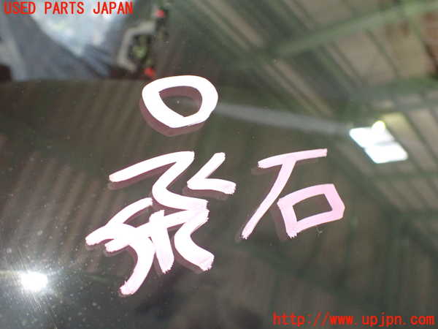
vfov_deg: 46.8
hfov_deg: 60.0
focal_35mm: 30
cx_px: 219
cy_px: 164
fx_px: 380
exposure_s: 1/100
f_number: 2.3
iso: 800
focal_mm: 5.4
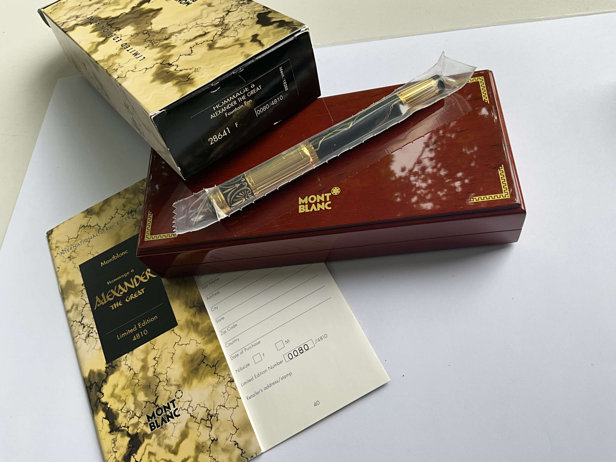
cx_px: 308
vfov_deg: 48.2
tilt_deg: -62.2
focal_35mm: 29
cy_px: 231
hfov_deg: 61.7
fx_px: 516
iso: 25
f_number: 1.8
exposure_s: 1/122
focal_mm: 3
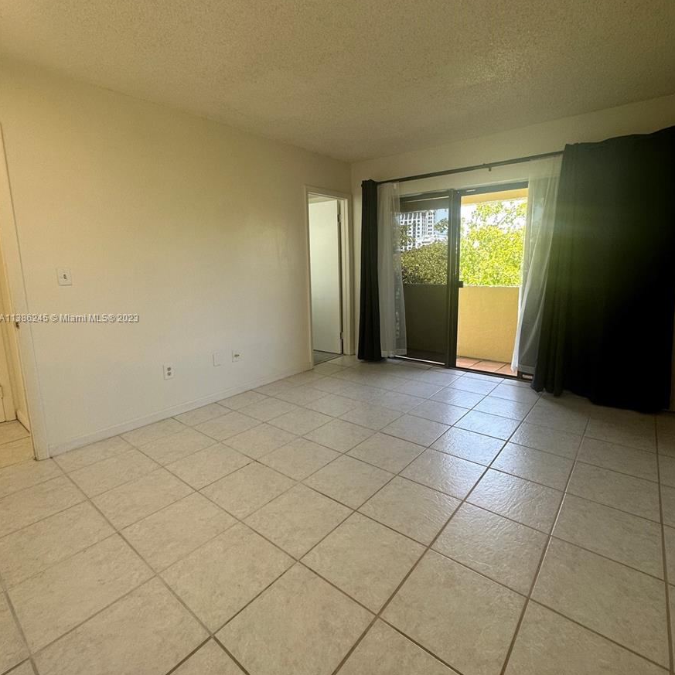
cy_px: 319
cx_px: 345
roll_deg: +0.4
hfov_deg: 84.0
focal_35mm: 17
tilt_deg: -9.3
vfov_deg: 83.9
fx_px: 375
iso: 100
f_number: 2.2
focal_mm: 2.22
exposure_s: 1/120
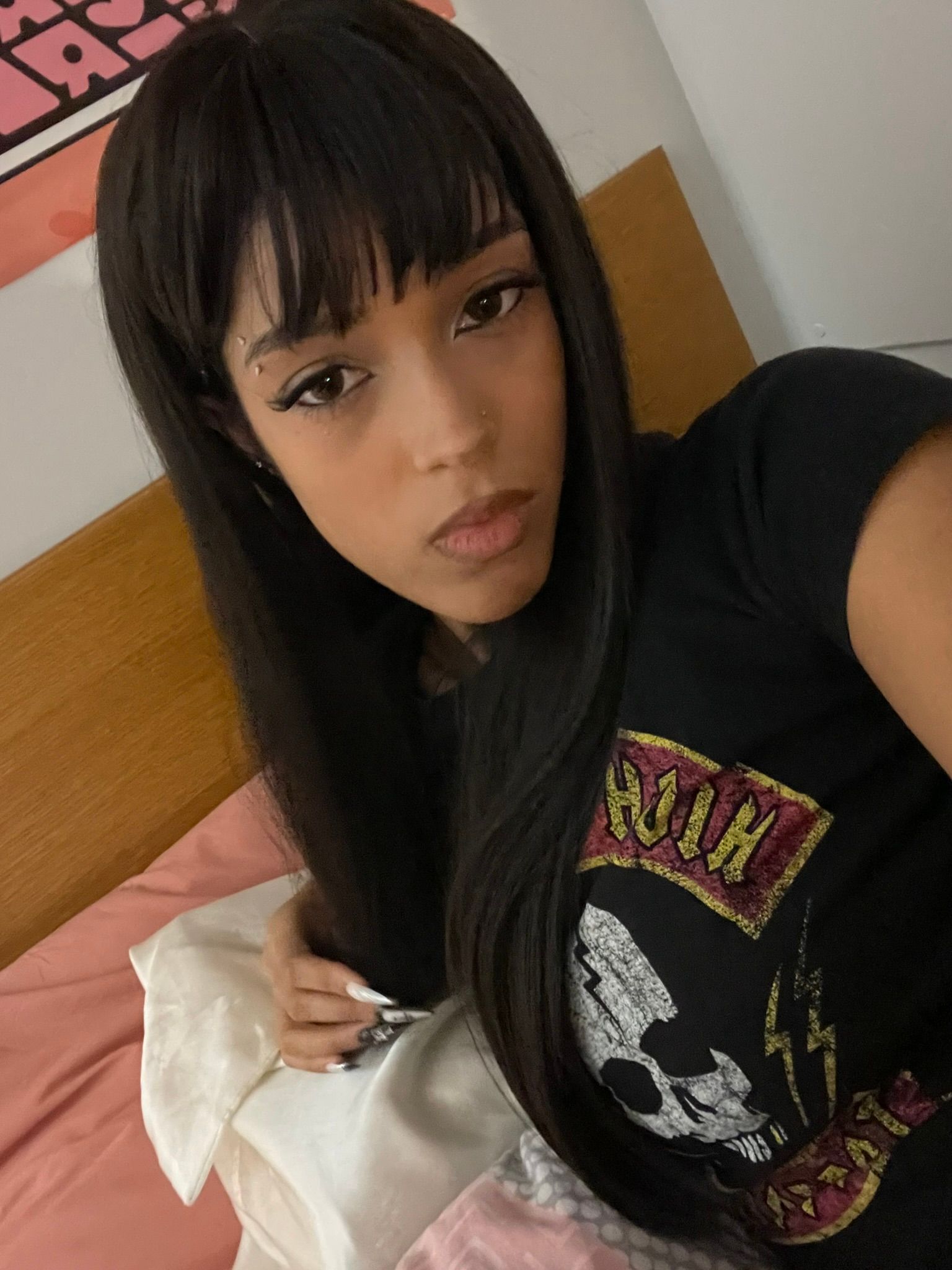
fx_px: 1100
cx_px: 476
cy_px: 635
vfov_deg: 60.0
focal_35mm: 30
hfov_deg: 46.8
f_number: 2.2
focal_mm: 2.71
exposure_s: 1/15
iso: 1250
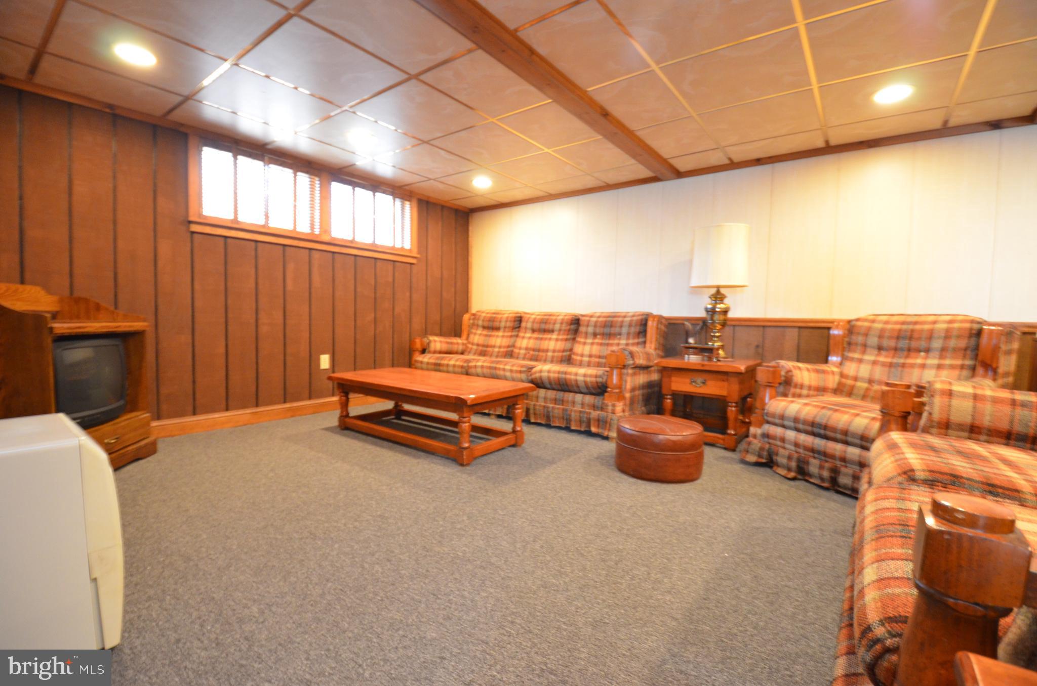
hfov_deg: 100.5
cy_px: 343
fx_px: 431
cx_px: 518
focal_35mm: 15
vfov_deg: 77.1
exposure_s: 1/6
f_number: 3.5
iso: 1600
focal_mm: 10
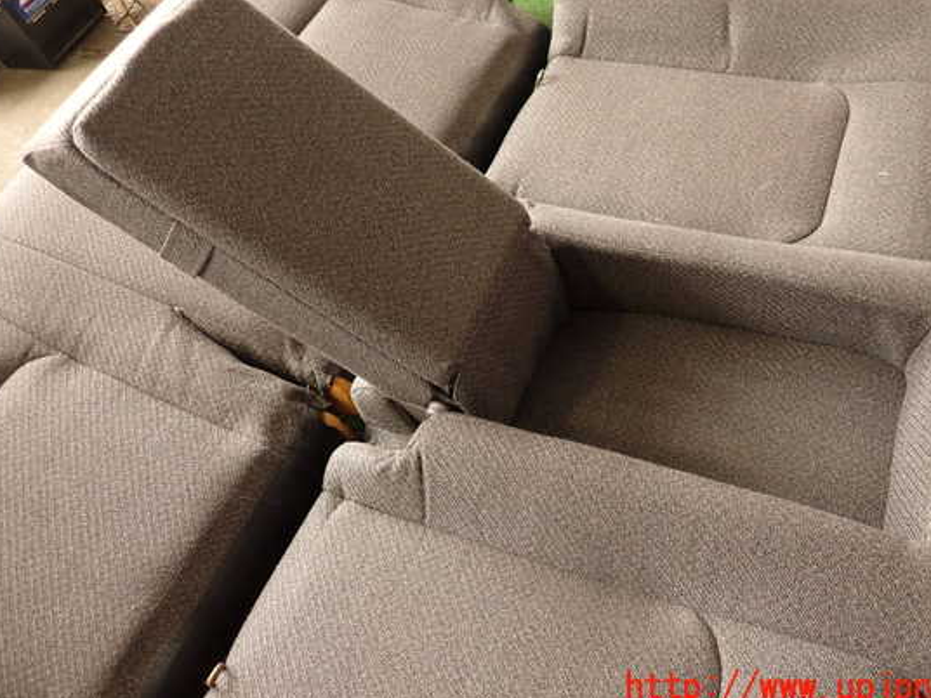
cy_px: 319
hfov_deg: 63.4
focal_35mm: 28
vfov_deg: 49.7
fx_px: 753
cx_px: 497
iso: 160
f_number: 2
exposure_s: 1/60
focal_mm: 4.5
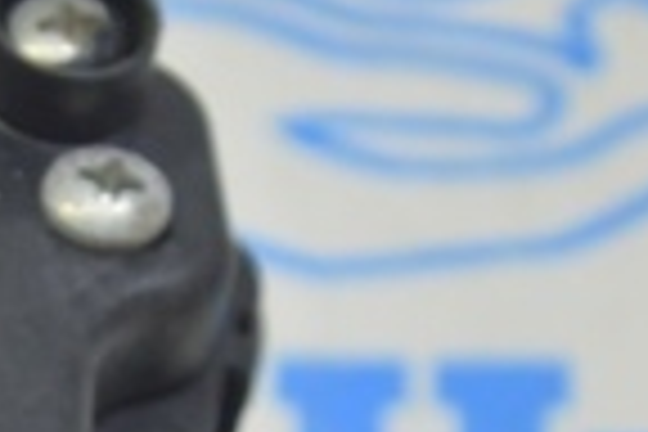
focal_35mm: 366
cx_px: -590
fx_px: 6591
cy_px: 772
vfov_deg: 3.7
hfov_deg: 5.5
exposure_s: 1/20
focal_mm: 55
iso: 400
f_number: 5.6
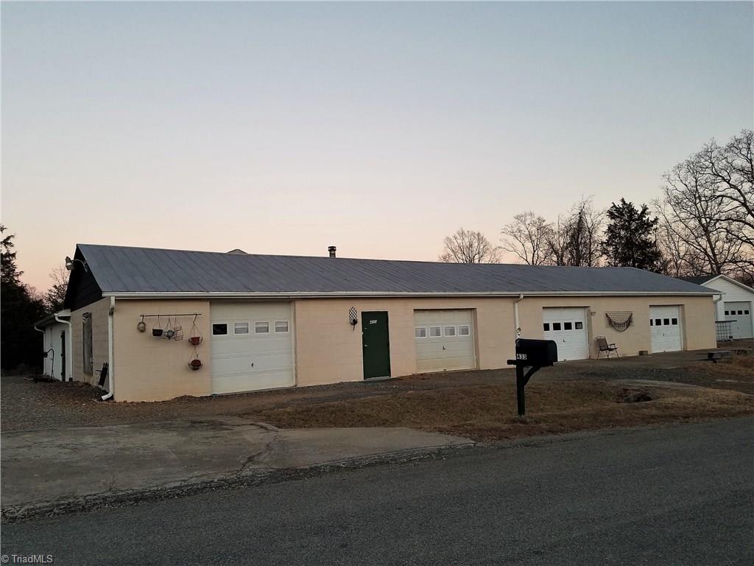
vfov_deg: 53.1
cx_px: 377
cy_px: 283
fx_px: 566
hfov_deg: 67.3
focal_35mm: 26
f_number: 1.7
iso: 100
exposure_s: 1/120
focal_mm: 4.2
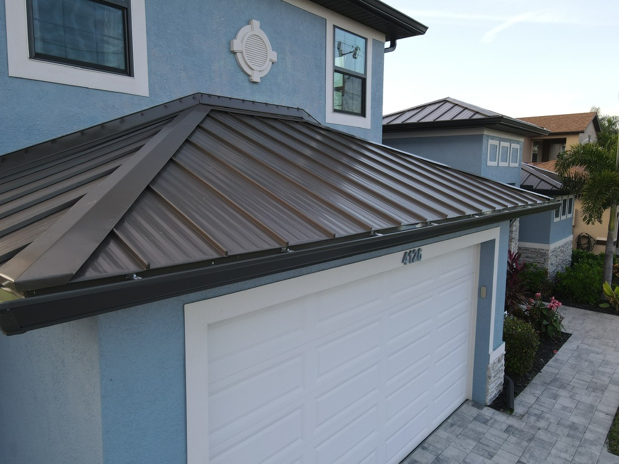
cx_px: 310
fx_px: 429
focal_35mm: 24
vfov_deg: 56.8
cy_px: 232
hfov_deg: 71.6
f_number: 2.8
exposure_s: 1/40
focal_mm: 4.5
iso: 100
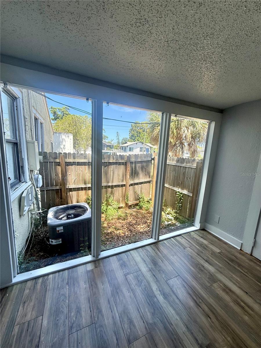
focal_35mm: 14
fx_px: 141
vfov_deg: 102.1
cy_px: 174
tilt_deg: -8.8
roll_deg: -3.1
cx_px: 130
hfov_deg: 85.7
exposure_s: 1/569
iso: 64
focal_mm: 2.22
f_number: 2.2
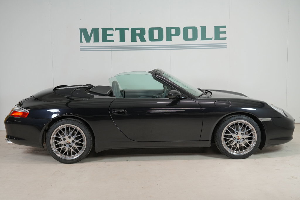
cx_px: 150
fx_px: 337
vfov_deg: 33.0
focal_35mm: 40
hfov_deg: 48.0
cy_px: 100
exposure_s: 1/40
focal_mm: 27
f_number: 4
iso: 400
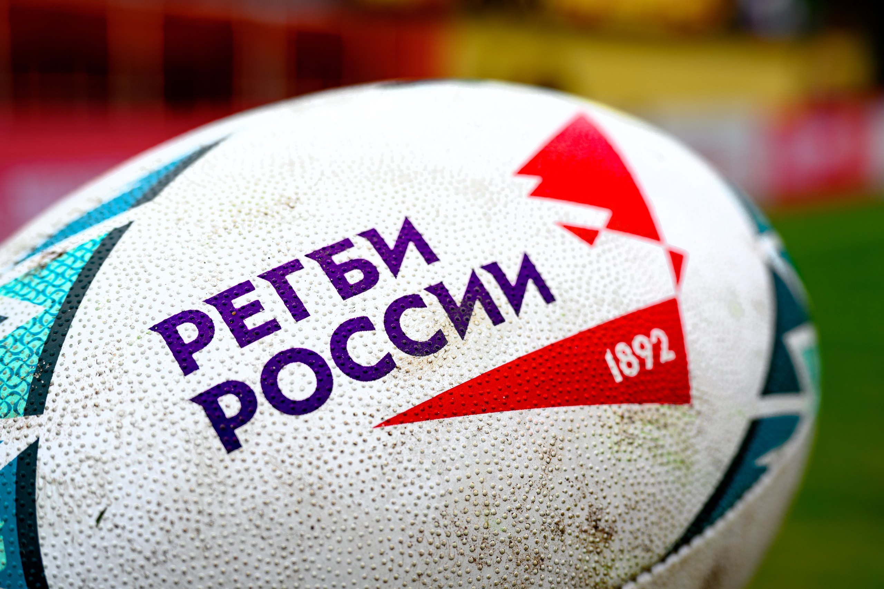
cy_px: 294
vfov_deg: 28.1
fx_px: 1179
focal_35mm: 48
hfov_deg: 41.1
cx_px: 442
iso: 100
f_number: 4.5
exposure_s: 1/800
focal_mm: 48
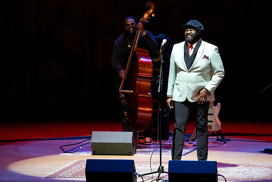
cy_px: 91
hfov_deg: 6.2
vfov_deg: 4.2
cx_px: 136
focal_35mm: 330
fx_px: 2494
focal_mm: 330
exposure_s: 1/250
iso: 6400
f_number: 7.1
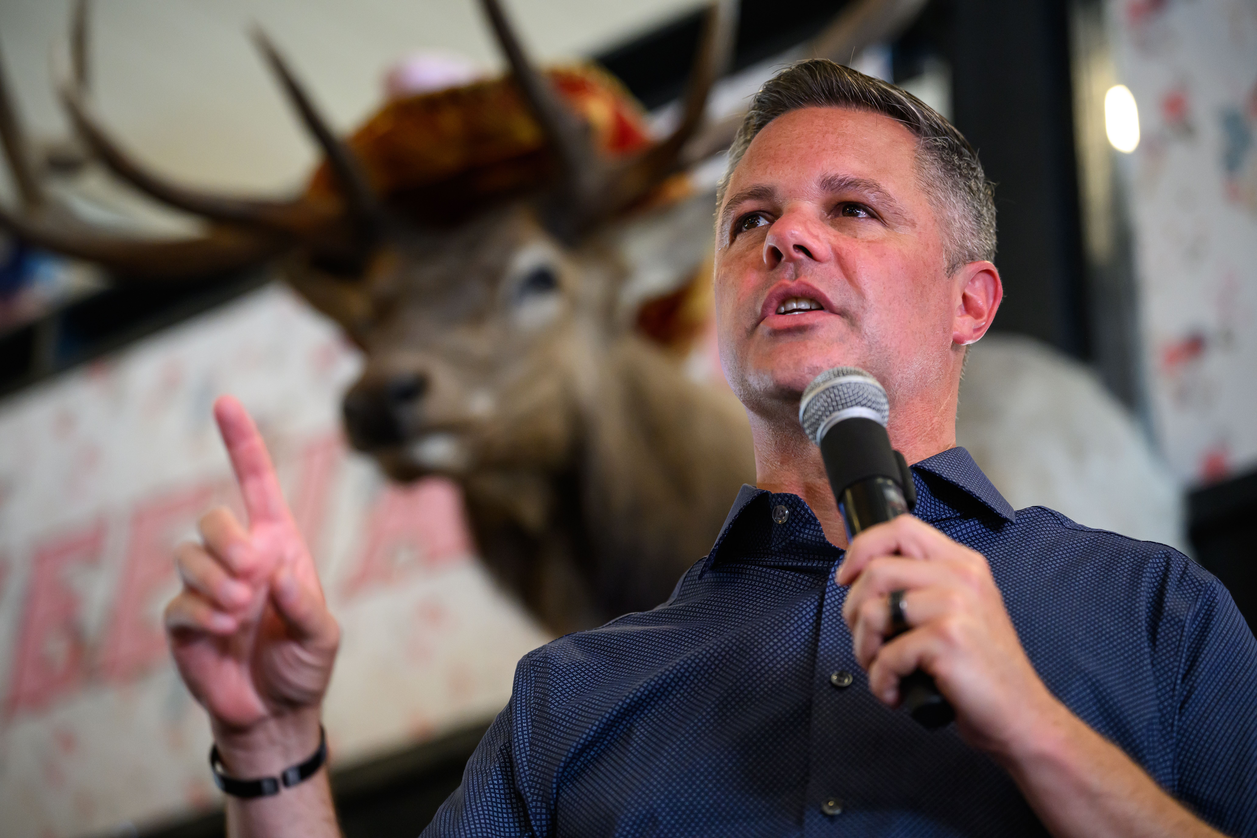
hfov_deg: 21.0
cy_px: 419
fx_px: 3387
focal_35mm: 97
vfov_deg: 14.1
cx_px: 628
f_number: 2.8
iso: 4000
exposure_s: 1/250
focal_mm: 97
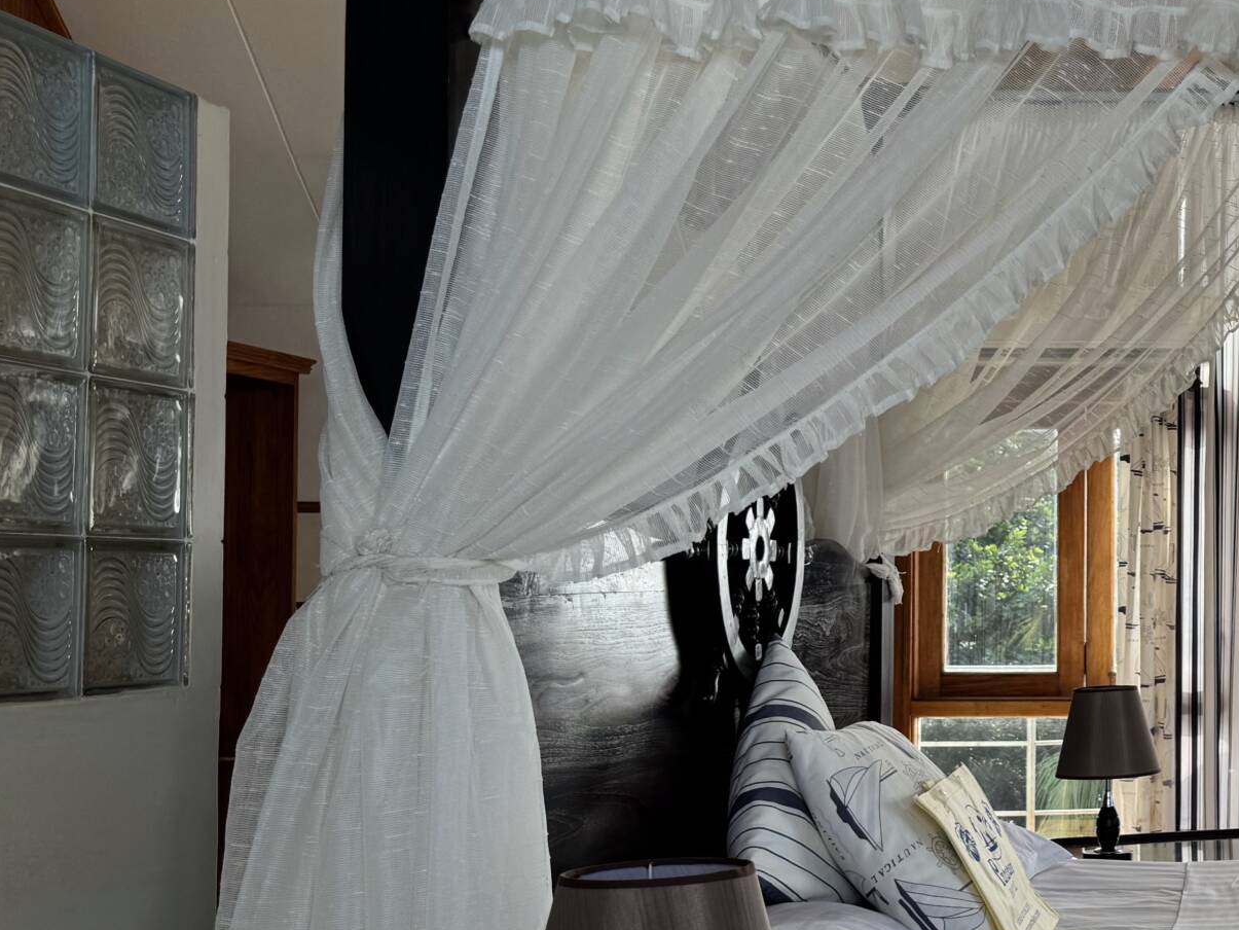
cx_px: 1314
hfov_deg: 33.4
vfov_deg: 28.5
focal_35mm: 51
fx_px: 1826
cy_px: 544
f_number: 1.78
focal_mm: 6.76
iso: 80
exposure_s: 1/562
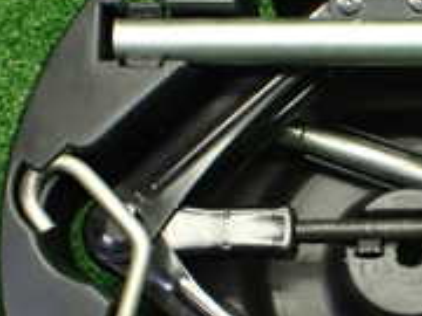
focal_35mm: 100
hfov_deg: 19.1
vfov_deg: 14.7
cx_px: 413
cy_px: 267
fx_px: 1219
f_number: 2.3
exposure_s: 1/125
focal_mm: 5.4
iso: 640
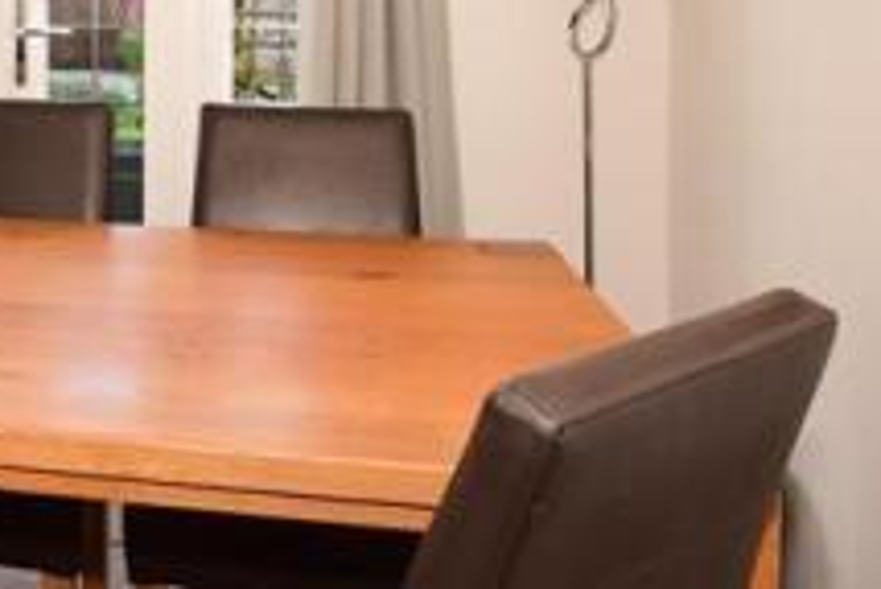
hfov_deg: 38.1
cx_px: 4
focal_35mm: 46
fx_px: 1126
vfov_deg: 27.3
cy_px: -27
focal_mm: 10
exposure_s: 1/125
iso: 400
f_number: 5.6
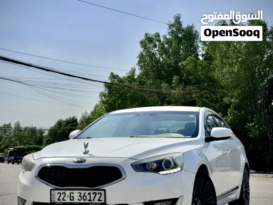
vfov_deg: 30.3
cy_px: 102
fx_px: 379
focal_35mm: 48
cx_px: 136
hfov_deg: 39.7
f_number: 1.78
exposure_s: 1/9901
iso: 80
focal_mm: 6.76
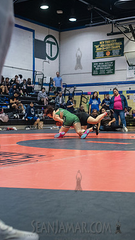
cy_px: 120
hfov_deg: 21.5
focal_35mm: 56
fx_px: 356
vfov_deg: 37.2
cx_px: 78
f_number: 3.2
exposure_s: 1/500
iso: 5000
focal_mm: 35
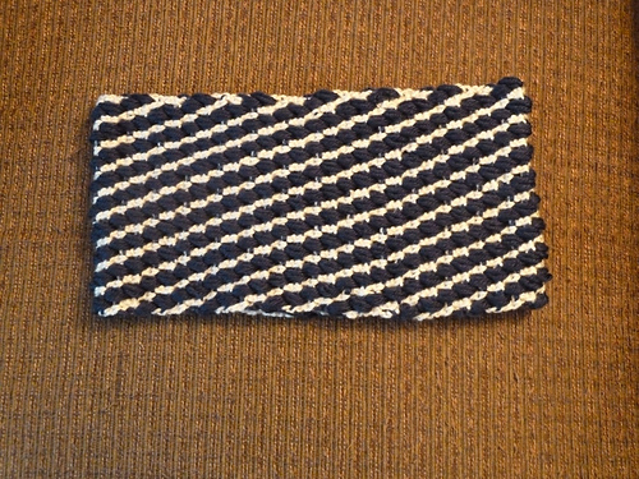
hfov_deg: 42.9
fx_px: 812
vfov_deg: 32.9
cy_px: 240
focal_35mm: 44
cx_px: 320
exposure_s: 1/8
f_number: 3.7
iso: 1250
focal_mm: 7.3
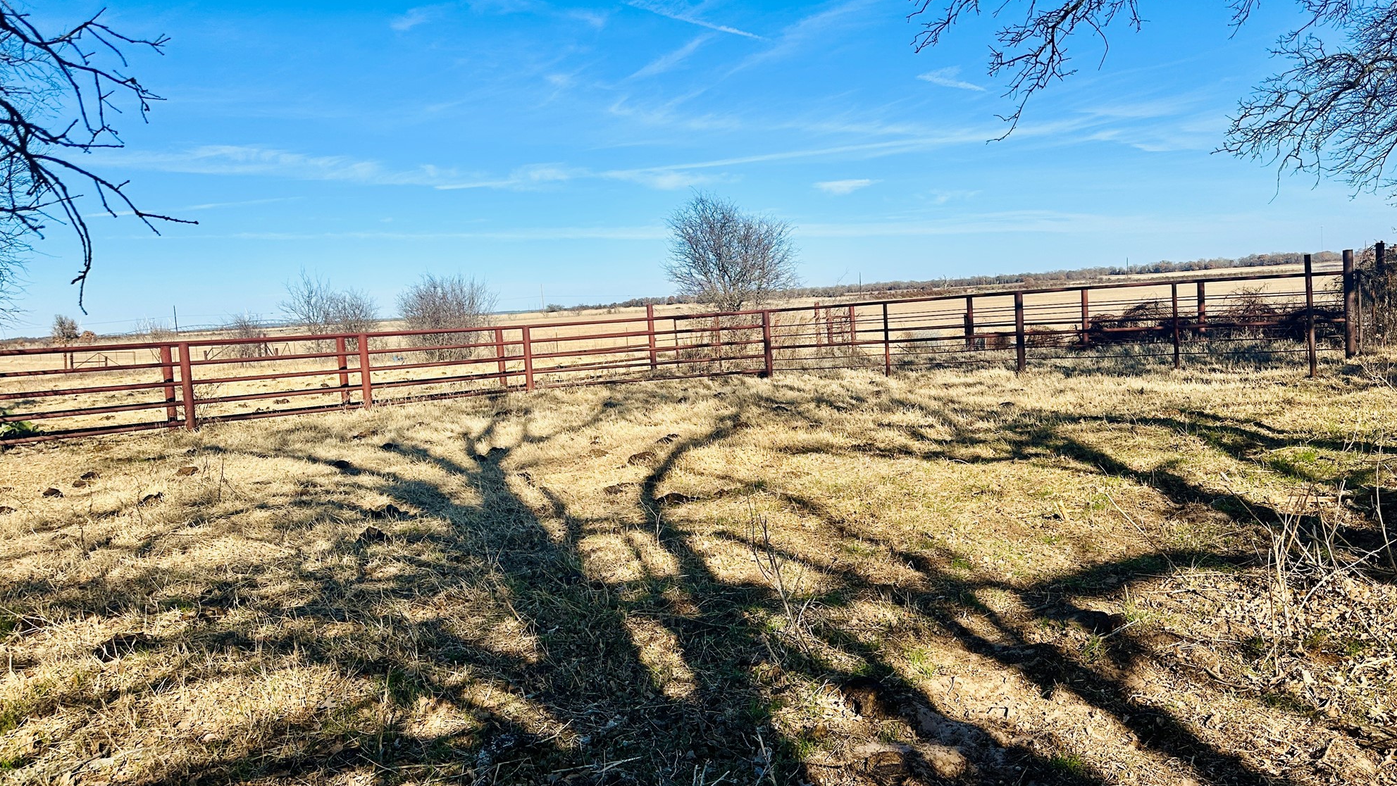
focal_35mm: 27
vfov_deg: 42.9
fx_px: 1000
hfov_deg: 69.9
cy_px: 397
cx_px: 708
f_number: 1.78
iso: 80
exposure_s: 1/5000
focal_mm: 6.86
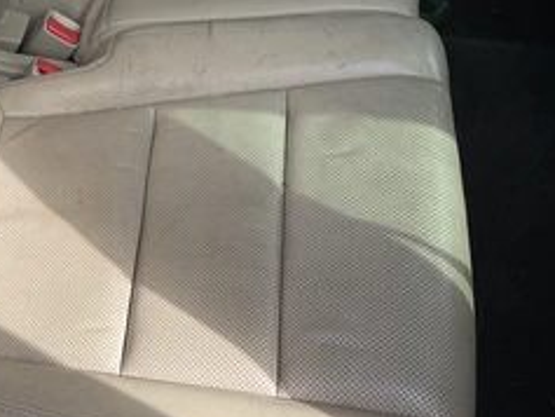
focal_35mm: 49
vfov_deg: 29.5
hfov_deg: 37.3
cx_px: 98
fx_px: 786
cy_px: 274
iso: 25
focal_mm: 3
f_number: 1.8
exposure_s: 1/514
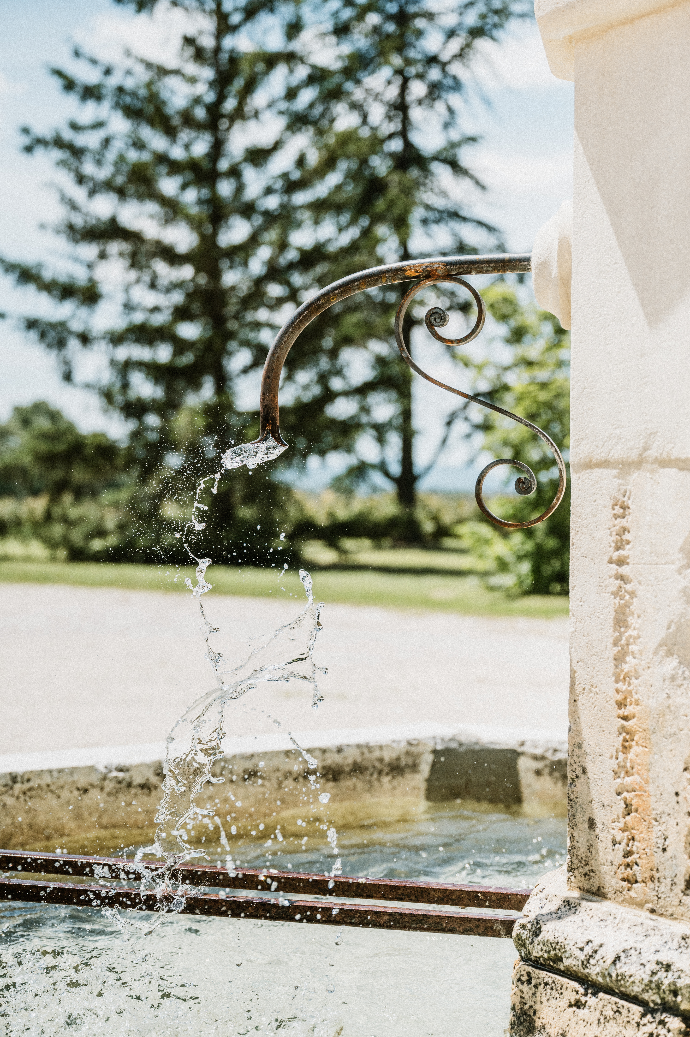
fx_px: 1641
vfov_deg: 35.1
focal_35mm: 57
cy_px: 518
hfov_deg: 23.7
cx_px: 345
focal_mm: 57
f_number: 4
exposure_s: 1/8000
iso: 800
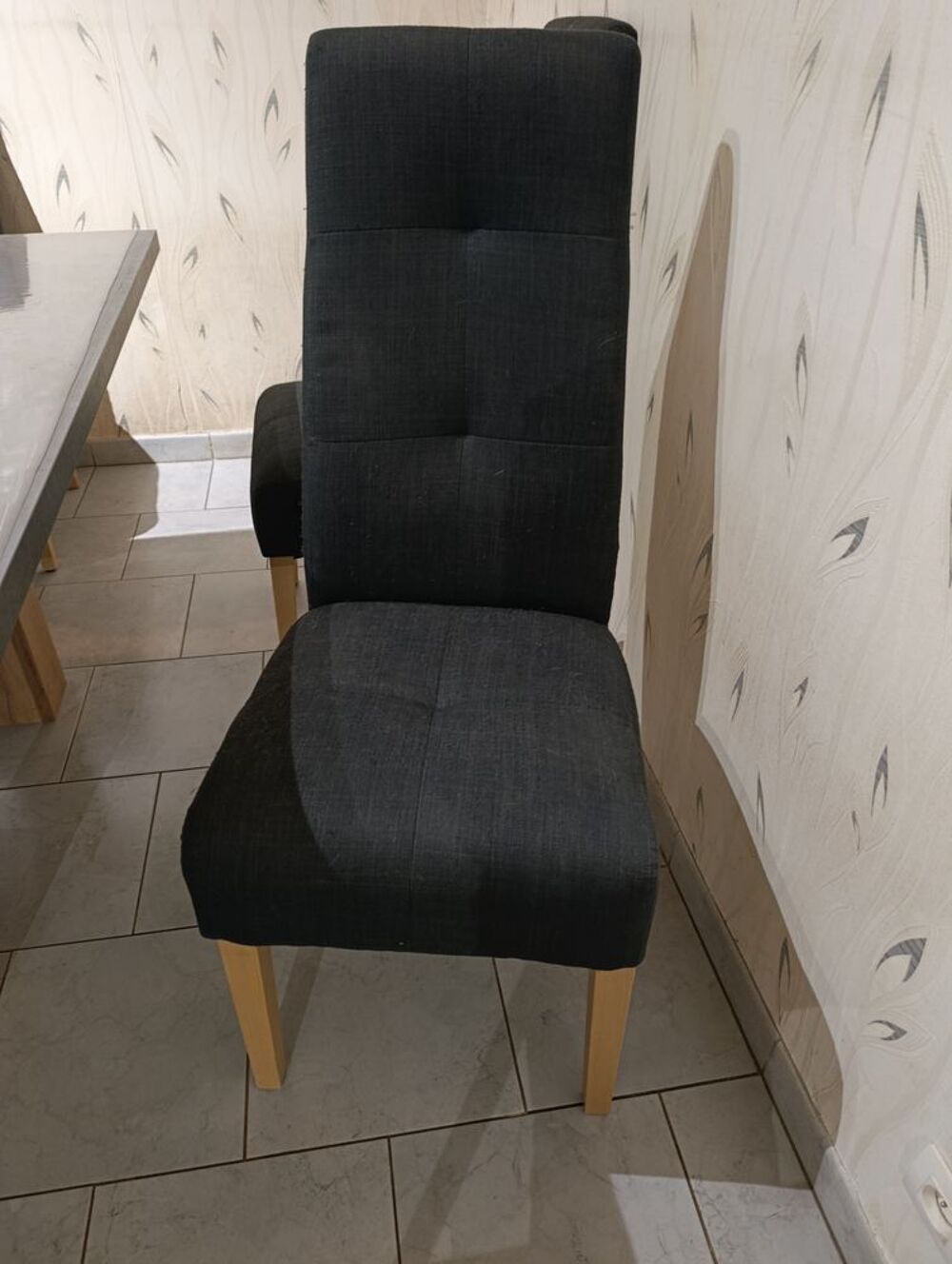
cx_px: 476
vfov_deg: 73.8
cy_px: 632
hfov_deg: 59.0
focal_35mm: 23
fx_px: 841
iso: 1723
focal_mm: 6.11
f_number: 1.65
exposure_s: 1/25
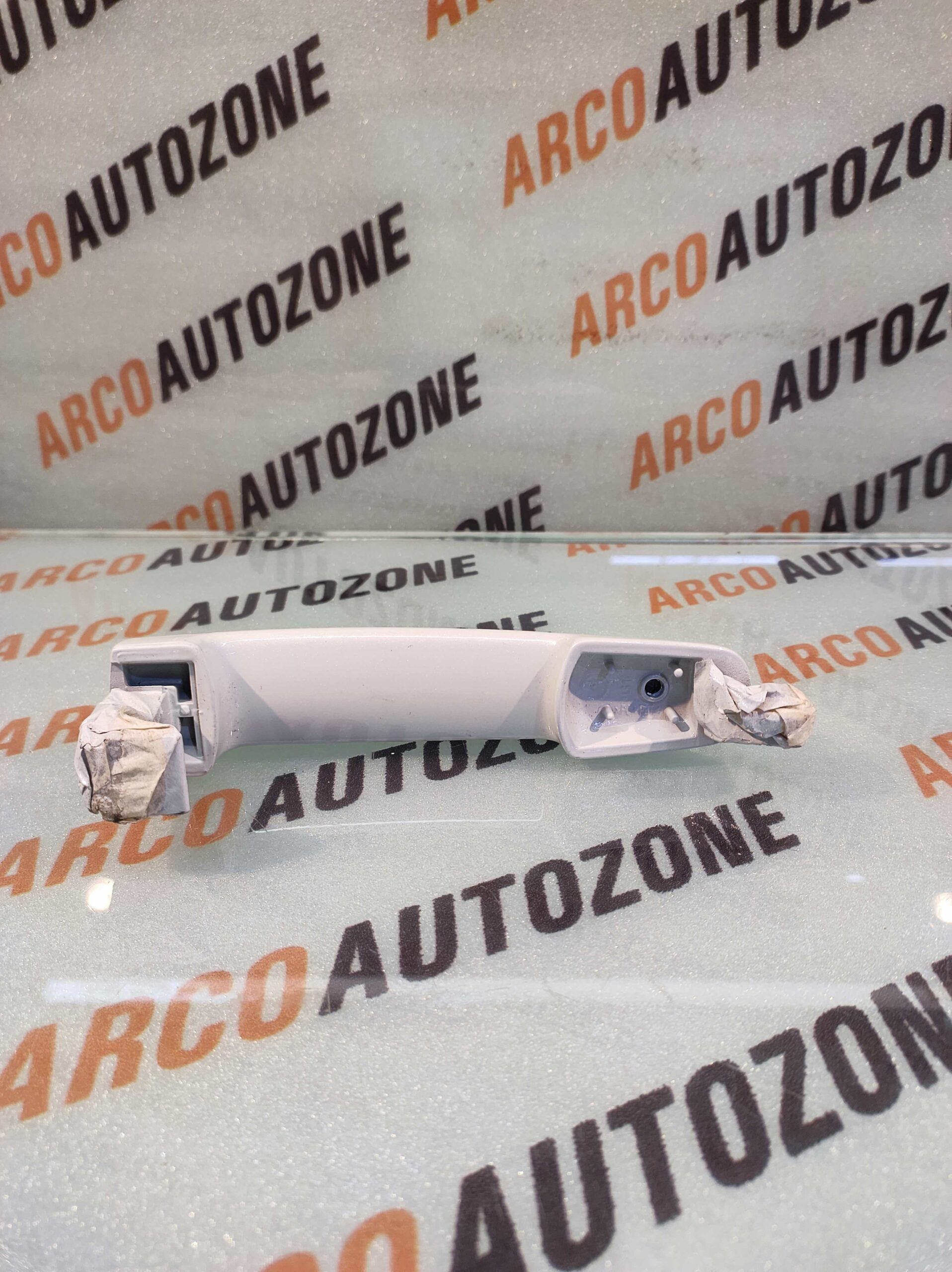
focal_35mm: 17
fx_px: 624
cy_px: 636
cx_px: 476
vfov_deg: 91.1
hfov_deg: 74.7
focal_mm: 4.74
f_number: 1.79
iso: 249
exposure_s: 1/50
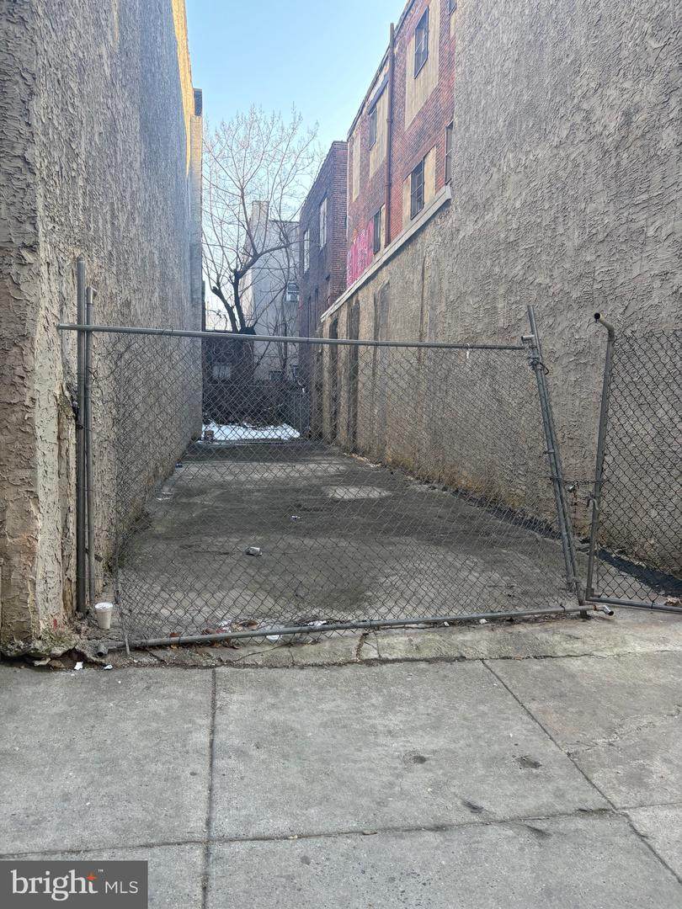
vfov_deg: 67.3
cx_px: 341
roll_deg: -1.4
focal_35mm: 26
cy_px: 454
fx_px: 683
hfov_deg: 53.1
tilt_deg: -3.4
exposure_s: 1/232
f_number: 1.6
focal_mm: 5.96
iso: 64
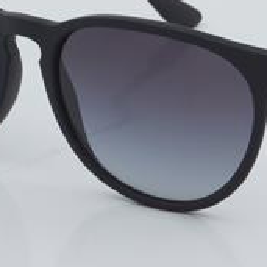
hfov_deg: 11.7
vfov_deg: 11.7
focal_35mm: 149
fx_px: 1300
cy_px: 91
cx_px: 172
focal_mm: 50
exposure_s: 1/4
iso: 100
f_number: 32
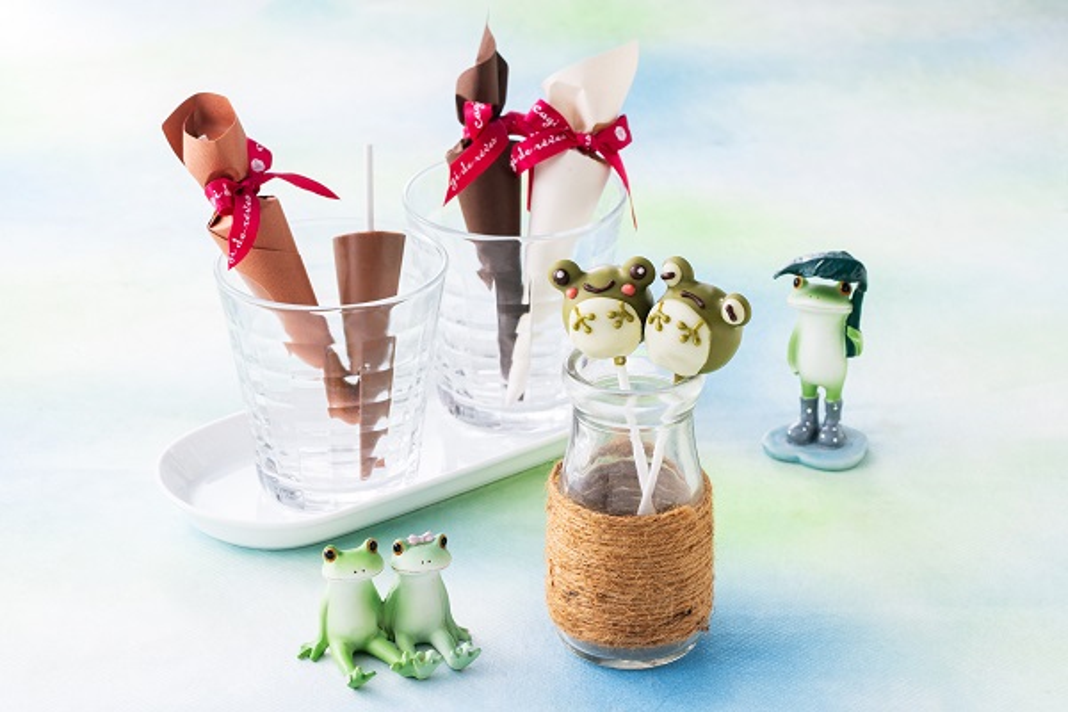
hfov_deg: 20.4
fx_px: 2966
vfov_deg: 13.7
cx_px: 534
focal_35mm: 100
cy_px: 356
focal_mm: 100
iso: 200
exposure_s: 1/125
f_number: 18
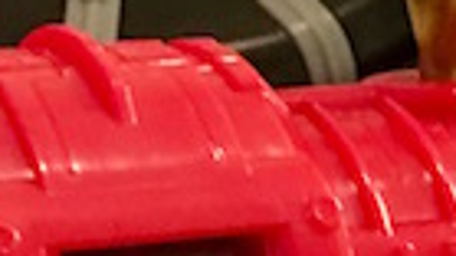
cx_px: 157
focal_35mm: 171
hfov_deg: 12.6
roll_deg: -0.1
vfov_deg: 6.9
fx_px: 2066
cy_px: 464
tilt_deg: -42.0
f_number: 2.2
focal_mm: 4.15
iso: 320
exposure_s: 1/15
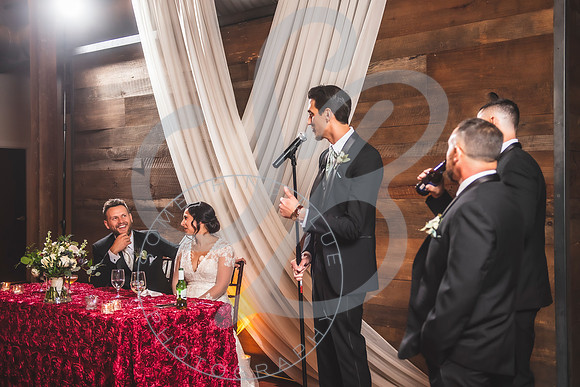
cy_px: 193
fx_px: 740
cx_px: 305
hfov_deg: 42.8
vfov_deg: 29.3
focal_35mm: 46
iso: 500
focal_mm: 42
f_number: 2.8
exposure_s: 1/125
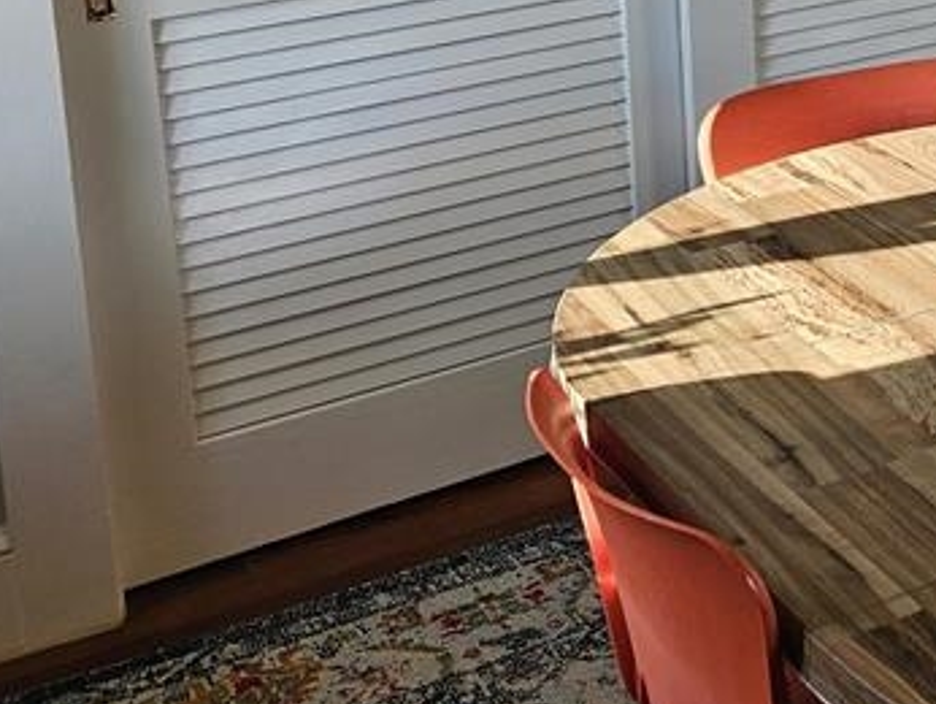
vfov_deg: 20.1
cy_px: -165
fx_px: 1840
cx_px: 1150
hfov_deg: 25.4
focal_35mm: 68
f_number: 1.7
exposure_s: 1/120
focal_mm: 6.3
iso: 64
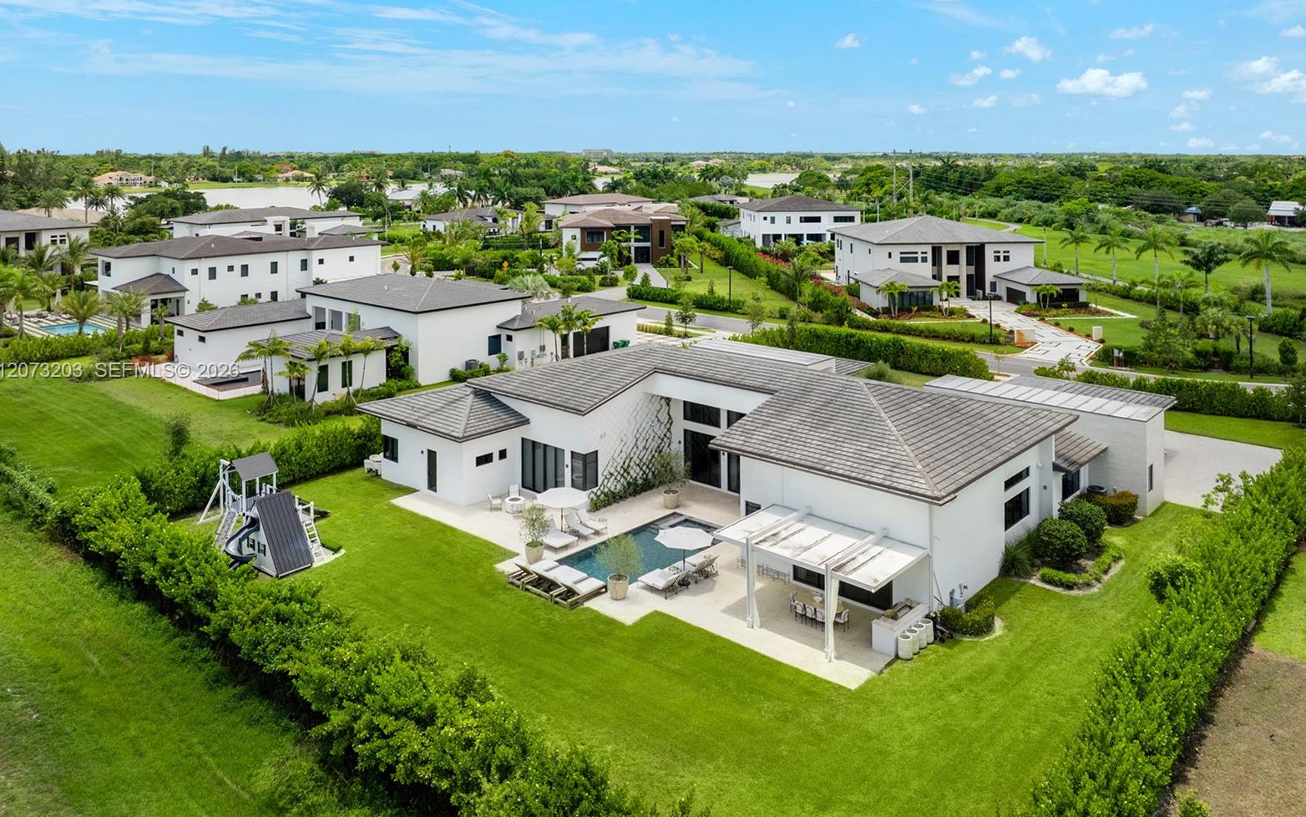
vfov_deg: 47.6
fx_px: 926
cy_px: 372
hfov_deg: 70.4
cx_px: 647
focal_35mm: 26
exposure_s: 1/500
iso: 190
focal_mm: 12.29
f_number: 2.8
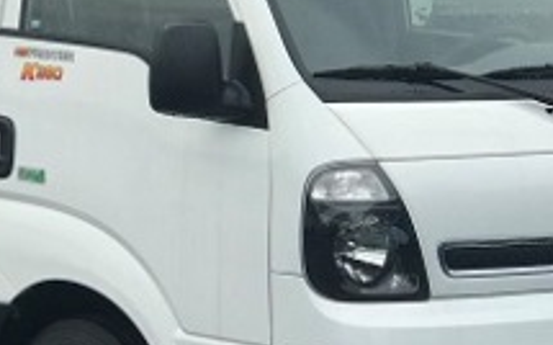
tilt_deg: -3.2
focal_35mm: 180
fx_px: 2711
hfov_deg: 11.6
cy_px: 108
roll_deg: +1.6
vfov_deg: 7.3
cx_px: 62
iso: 20
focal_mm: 6.6
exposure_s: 1/772
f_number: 2.8
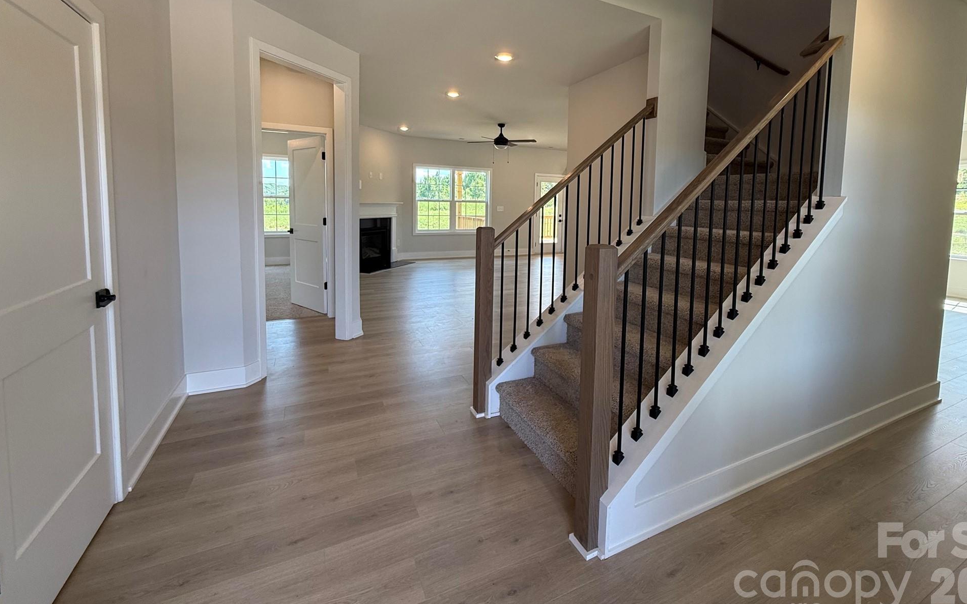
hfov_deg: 97.6
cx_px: 519
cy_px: 232
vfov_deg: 70.2
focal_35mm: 16
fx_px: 422
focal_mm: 2.22
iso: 100
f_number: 2.2
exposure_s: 1/120
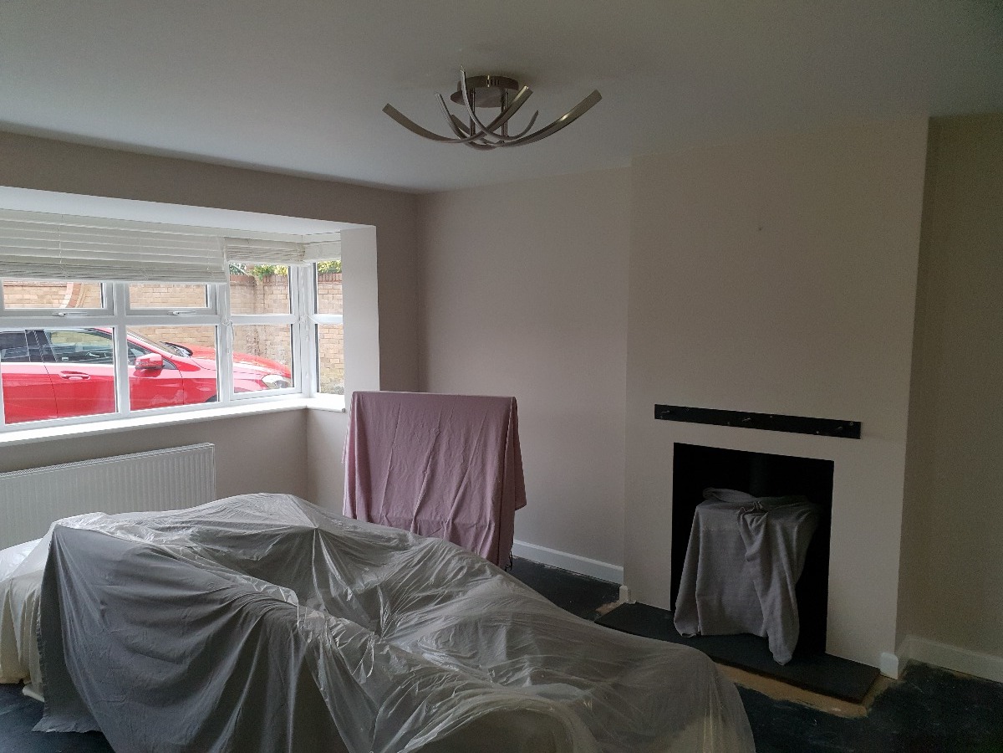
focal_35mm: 26
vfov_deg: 53.1
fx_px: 753
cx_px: 502
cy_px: 376
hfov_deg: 67.3
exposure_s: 1/50
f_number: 2.4
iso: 125
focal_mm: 4.3
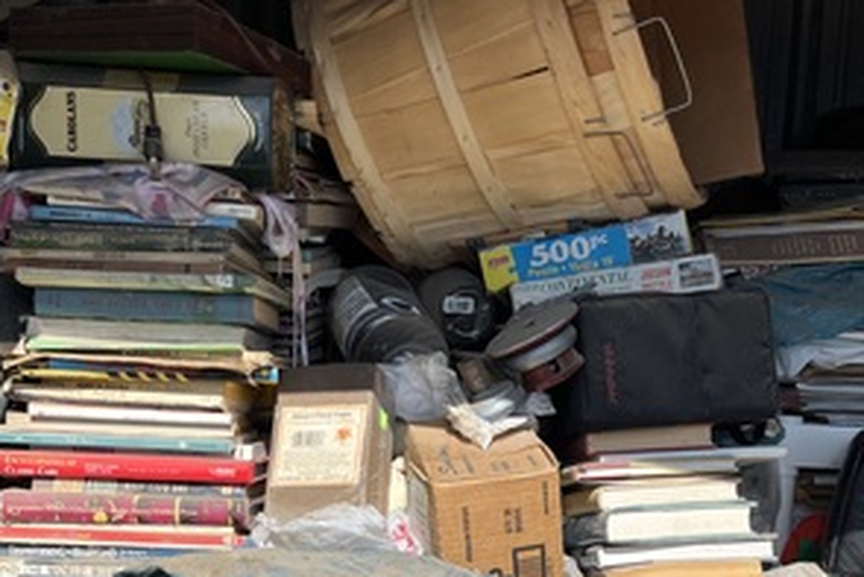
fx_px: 1321
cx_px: 571
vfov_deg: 23.6
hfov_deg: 35.9
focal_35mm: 55
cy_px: 583
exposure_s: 1/3745
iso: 50
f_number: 1.6
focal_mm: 5.1
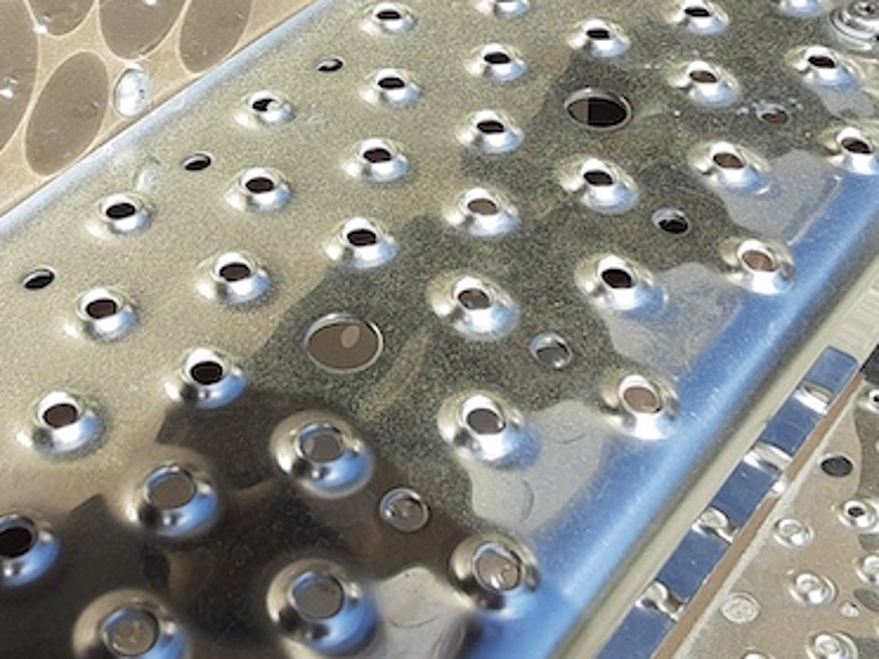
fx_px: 1473
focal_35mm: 58
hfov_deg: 33.2
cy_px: 54
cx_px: 362
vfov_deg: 24.4
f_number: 1.9
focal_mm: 2.91
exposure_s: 1/1276
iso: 40
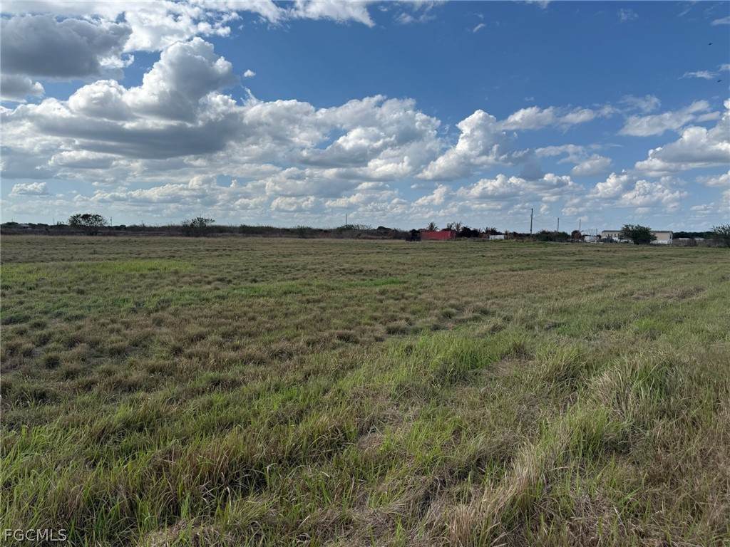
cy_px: 274
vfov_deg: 56.8
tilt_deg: -4.1
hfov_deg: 71.6
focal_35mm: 24
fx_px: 506
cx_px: 365
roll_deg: -0.9
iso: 80
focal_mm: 6.76
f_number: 1.78
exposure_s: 1/6711
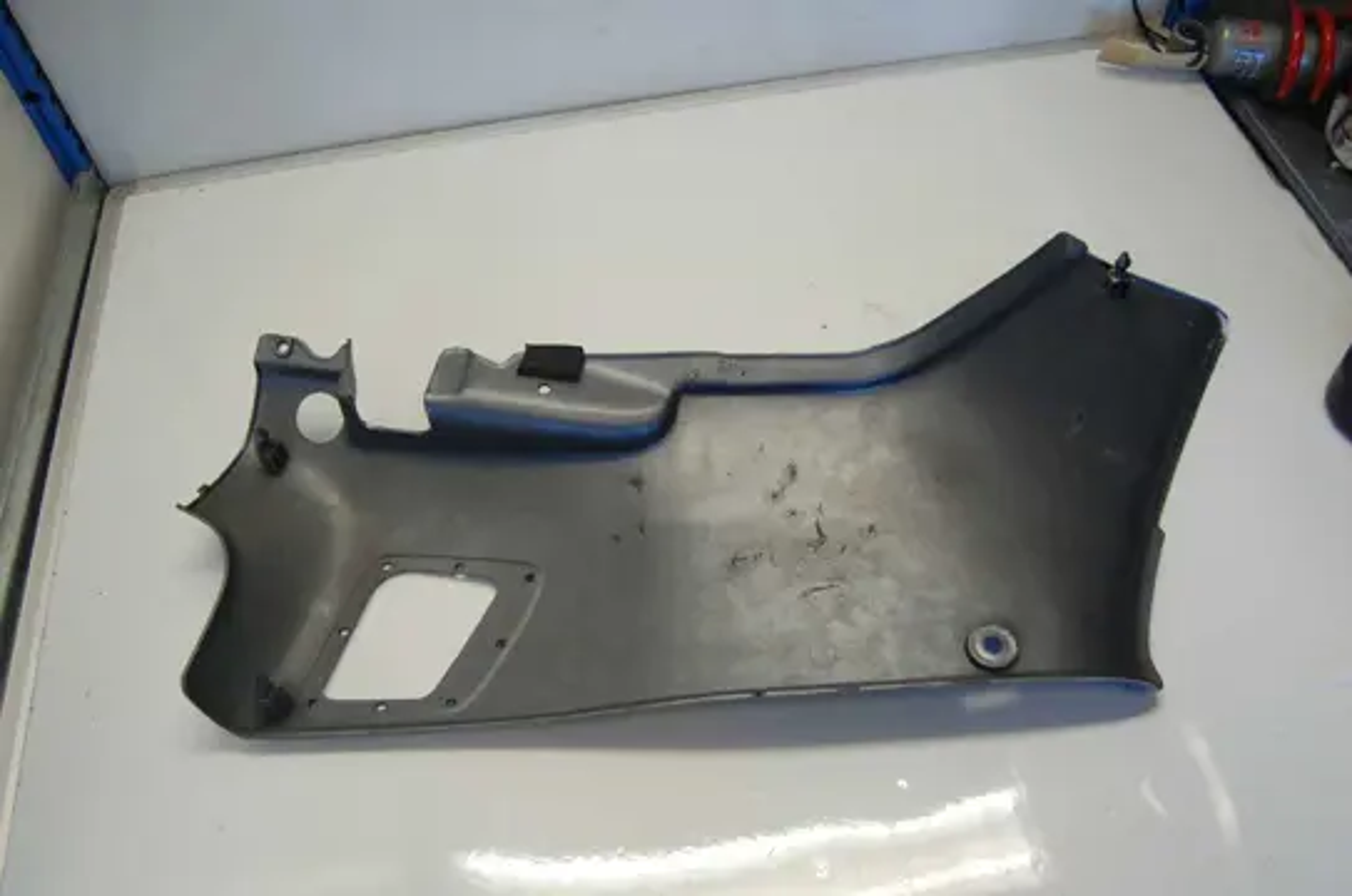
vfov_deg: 43.5
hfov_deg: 62.0
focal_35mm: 30
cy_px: 448
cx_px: 676
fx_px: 1125
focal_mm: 20
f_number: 4.5
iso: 400
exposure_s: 1/80
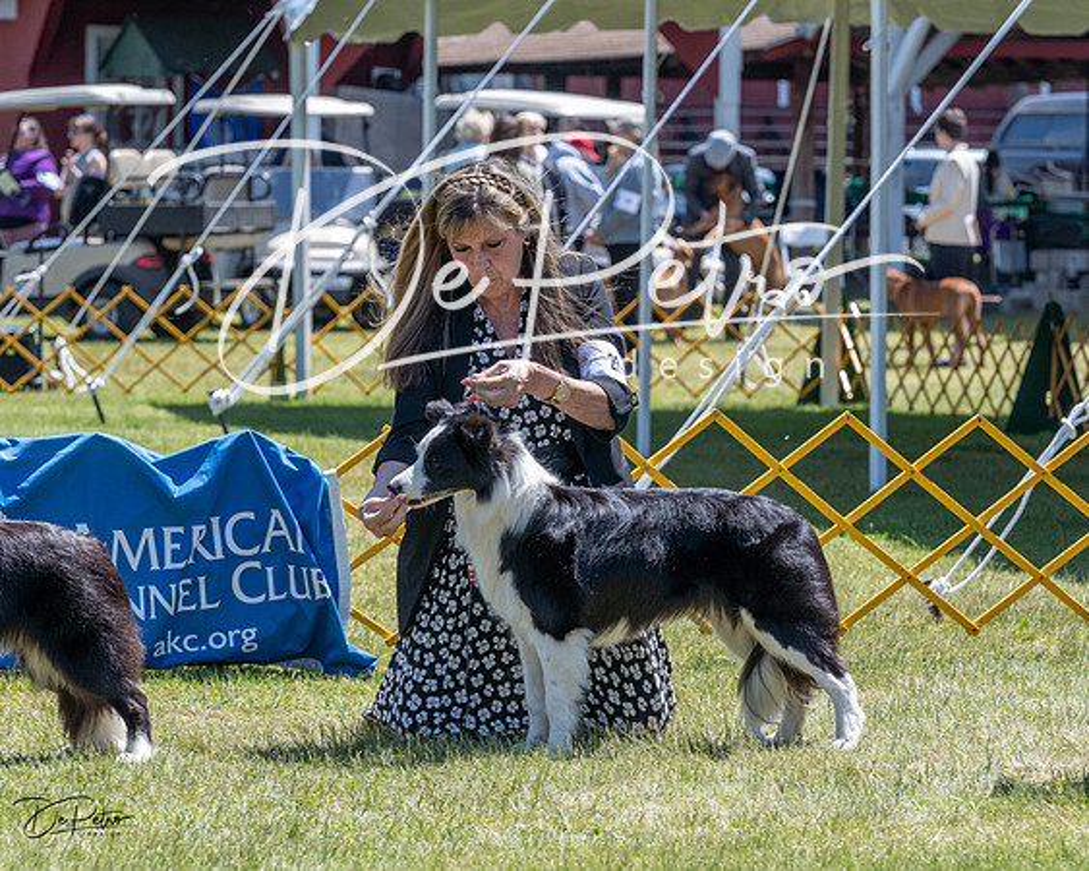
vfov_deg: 9.5
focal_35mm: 163
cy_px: 436
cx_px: 544
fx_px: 5261
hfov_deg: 11.8
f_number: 7.1
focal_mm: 133
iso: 1250
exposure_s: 1/1600
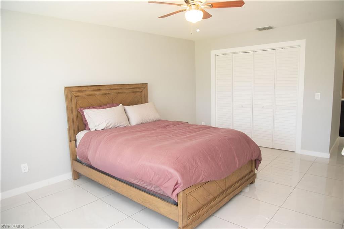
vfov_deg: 53.1
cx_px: 172
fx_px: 229
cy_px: 114
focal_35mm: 24
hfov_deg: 73.7
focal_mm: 24
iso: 800
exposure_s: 1/100
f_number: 5
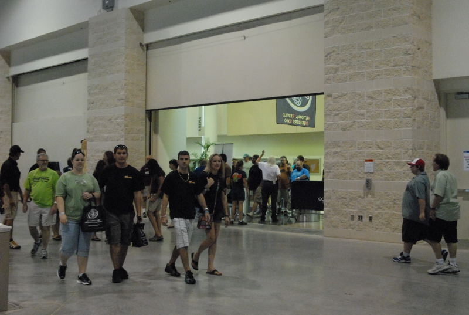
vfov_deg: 32.0
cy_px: 158
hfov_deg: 46.3
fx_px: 548
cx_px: 234
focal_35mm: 42
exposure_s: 1/180
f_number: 7.1
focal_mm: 28
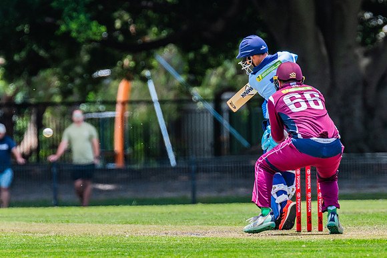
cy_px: 163
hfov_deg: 2.7
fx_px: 8180
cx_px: 245
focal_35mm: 761
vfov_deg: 1.8
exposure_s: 1/1250
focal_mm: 600
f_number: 9
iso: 800
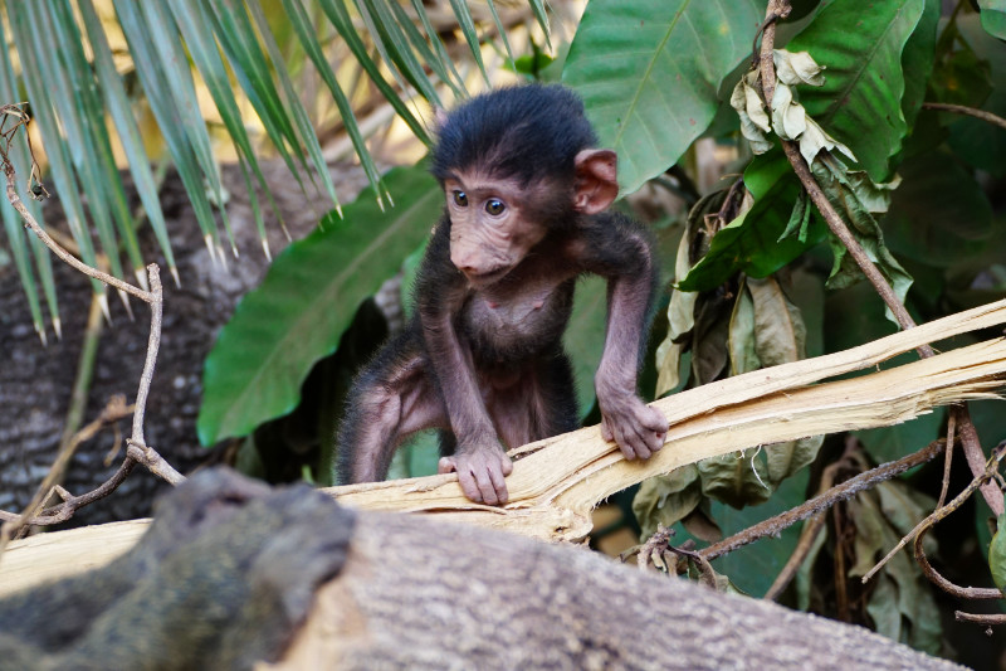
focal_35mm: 256
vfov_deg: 5.4
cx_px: 503
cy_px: 336
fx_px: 7166
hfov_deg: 8.0
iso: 500
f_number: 5.6
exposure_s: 1/320
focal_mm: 171
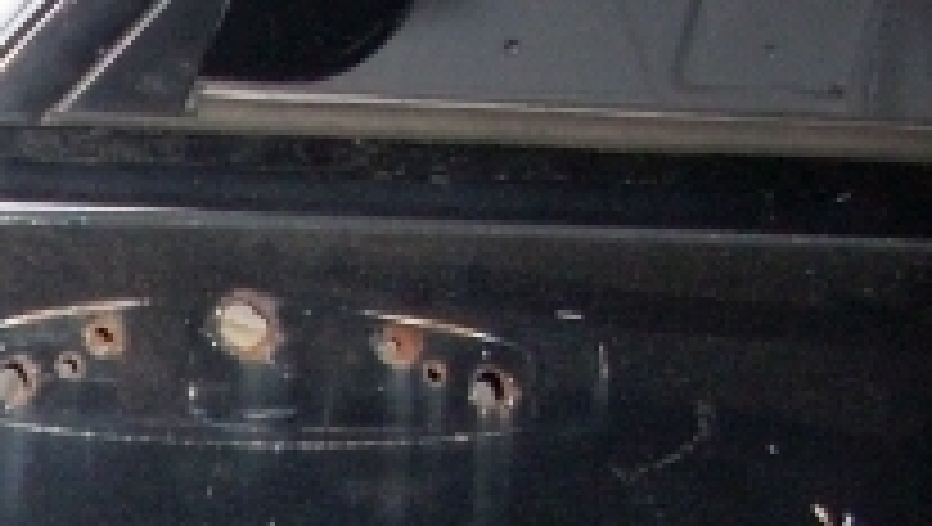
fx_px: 3612
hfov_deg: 13.3
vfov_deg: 8.0
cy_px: 1018
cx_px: -729
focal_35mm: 146
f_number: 2.8
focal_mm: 6.2
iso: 200
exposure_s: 1/60
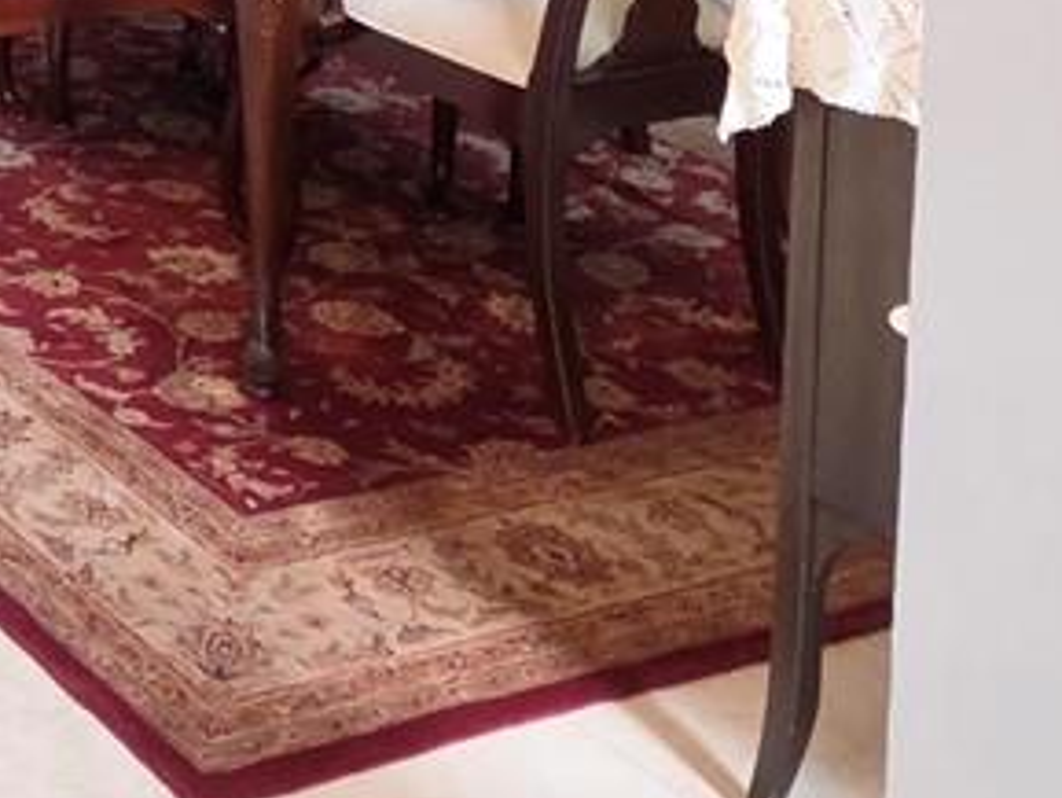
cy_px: -761
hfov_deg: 22.3
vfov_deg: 16.2
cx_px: -533
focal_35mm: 72
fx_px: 2210
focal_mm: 2.2
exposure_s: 1/60
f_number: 1.9
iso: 500
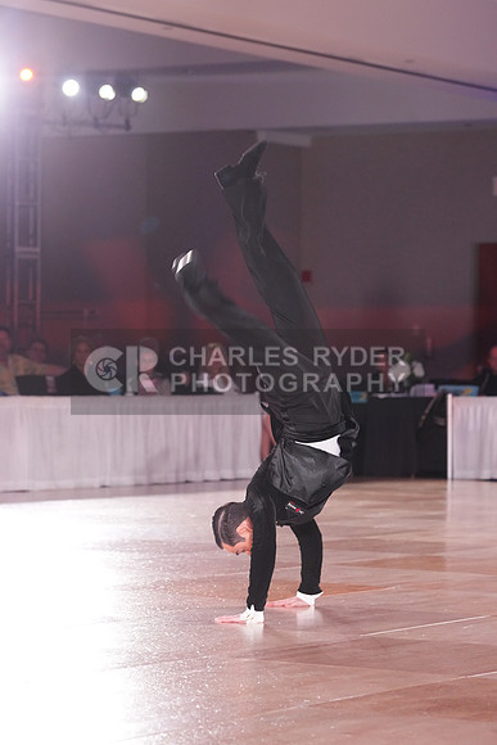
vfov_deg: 16.3
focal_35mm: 126
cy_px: 372
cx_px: 248
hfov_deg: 10.9
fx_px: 2607
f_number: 5
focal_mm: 126
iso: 4000
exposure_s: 1/250
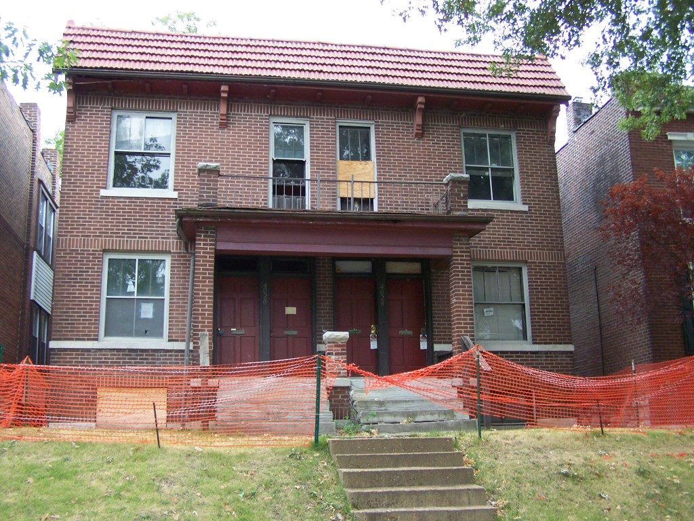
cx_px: 347
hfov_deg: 49.0
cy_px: 260
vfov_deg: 37.7
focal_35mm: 38
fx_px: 762
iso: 160
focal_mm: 6.3
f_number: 2.8
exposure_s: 1/100
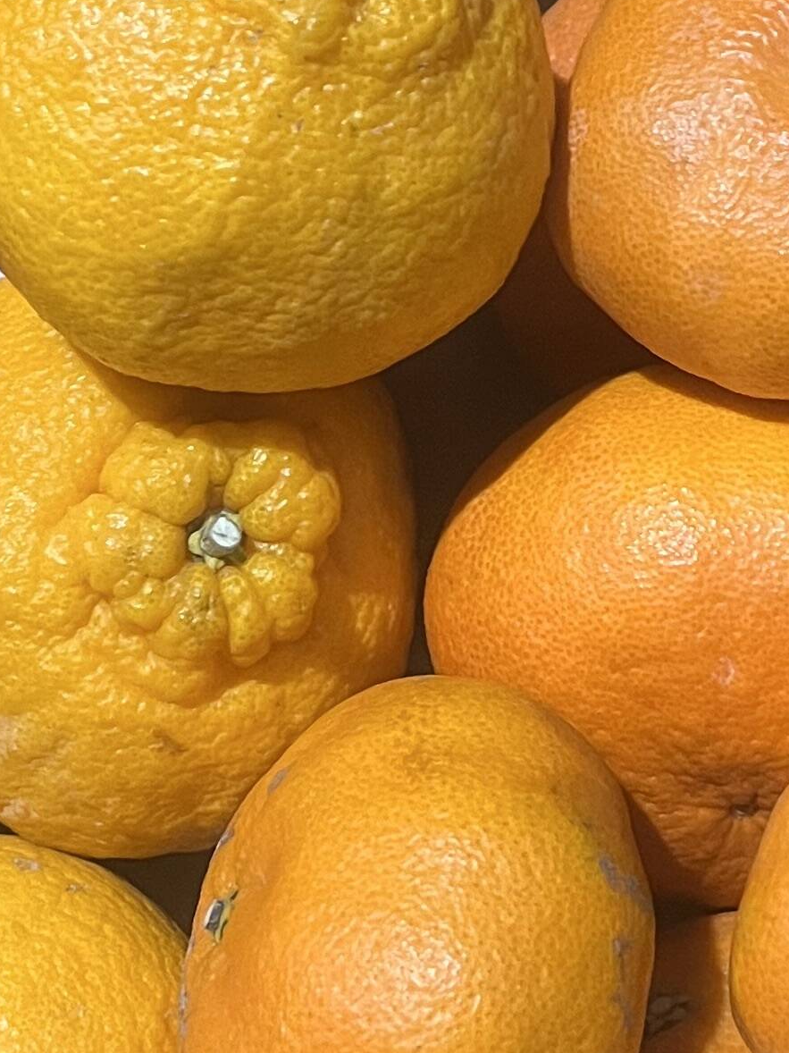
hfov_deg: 16.6
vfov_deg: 21.9
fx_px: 2706
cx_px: 384
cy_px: 331
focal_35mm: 89
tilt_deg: -72.3
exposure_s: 1/40
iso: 500
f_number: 1.6
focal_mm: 5.1
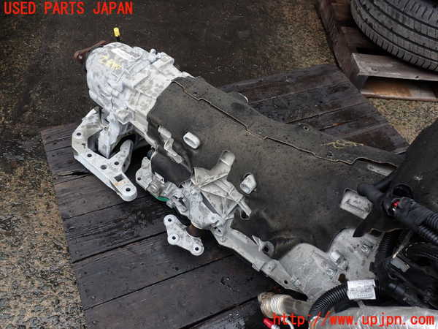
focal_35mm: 30
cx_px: 219
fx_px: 380
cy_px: 164
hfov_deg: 60.0
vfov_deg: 46.8
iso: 100
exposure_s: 1/160
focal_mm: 5.4
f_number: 3.2
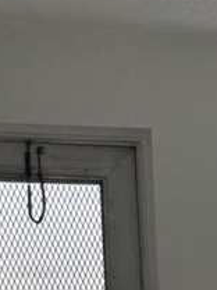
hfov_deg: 10.1
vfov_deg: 13.8
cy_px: 455
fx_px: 1112
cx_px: 460
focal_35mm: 133
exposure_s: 1/212
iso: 40
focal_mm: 5.96
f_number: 1.6
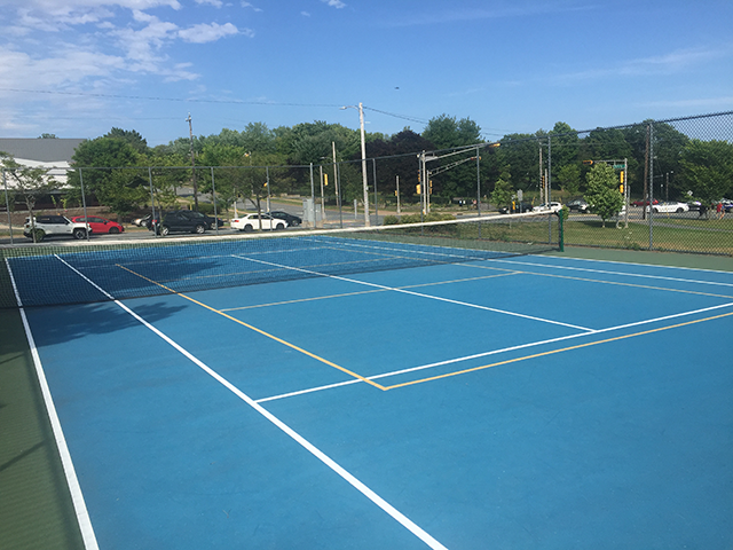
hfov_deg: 61.7
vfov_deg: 48.2
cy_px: 275
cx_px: 366
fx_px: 614
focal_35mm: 29
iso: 32
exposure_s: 1/2198
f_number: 2.2
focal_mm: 4.15
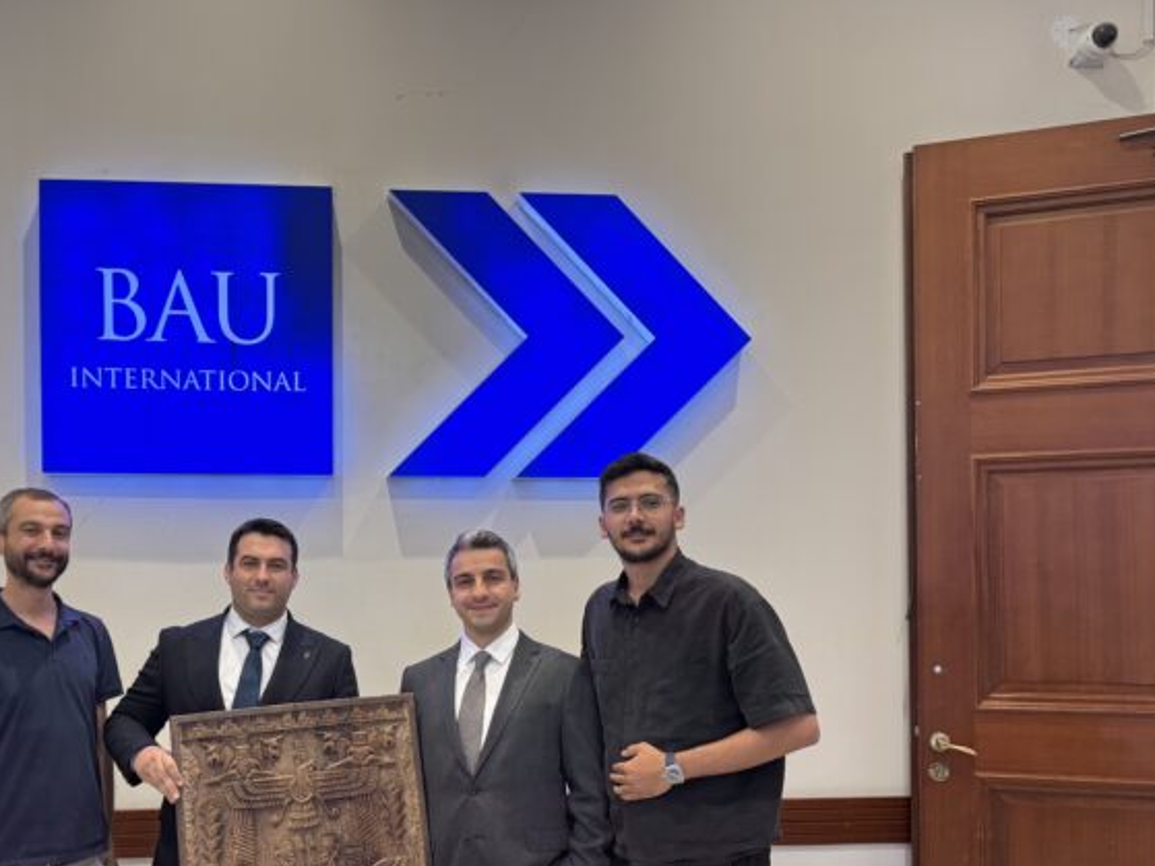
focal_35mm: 33
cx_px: 376
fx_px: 1101
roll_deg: +0.0
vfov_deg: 42.4
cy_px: 577
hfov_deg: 54.1
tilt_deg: +0.0
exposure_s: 1/100
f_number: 1.78
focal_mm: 6.76
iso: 200
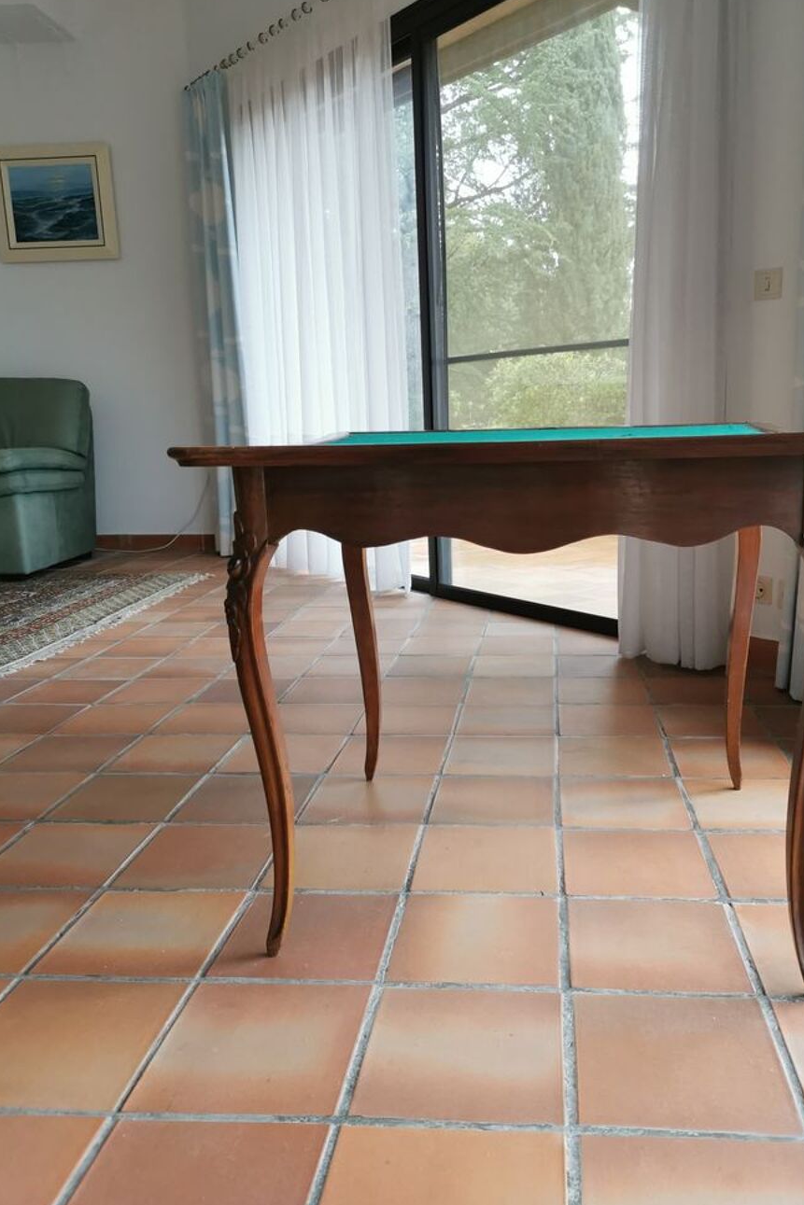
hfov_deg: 44.8
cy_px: 594
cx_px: 462
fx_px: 971
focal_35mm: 29
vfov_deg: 63.7
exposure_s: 1/50
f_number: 1.8
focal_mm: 5.58
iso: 200
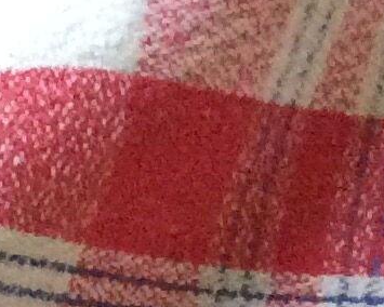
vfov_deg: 6.1
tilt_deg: -82.1
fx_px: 2591
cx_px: -836
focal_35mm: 228
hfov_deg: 7.3
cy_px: 1025
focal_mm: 3.3
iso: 320
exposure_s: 1/20
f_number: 2.4
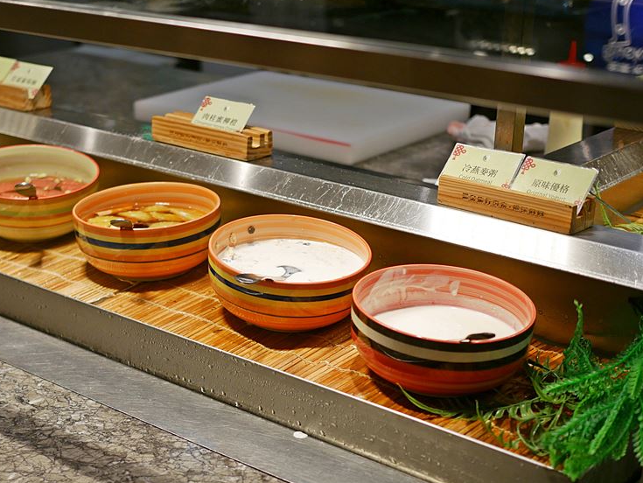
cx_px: 214
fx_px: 1264
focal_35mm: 68
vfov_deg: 21.6
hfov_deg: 28.4
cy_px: 301
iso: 200
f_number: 1.8
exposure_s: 1/200
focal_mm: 25
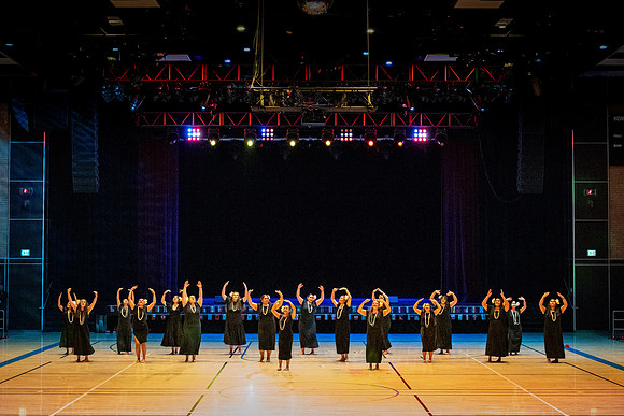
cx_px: 312
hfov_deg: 32.7
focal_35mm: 61
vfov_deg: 22.2
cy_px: 208
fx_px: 1063
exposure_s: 1/250
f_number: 4
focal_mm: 59
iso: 57600
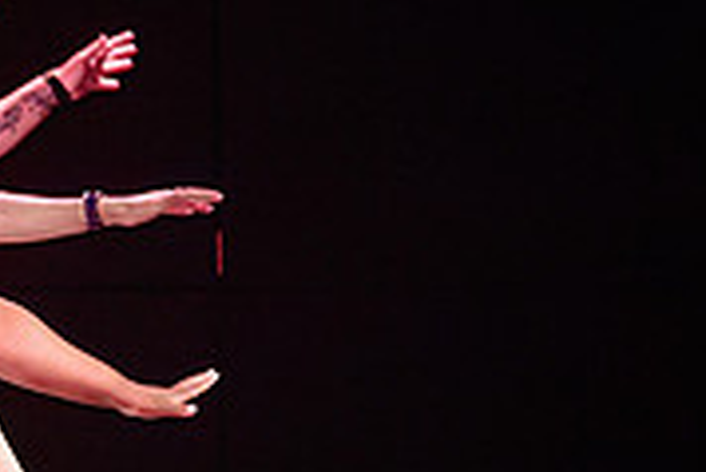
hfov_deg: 4.3
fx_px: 9342
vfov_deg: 2.9
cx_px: -115
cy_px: 587
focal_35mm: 476
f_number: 2.8
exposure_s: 1/250
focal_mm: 135
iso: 1600
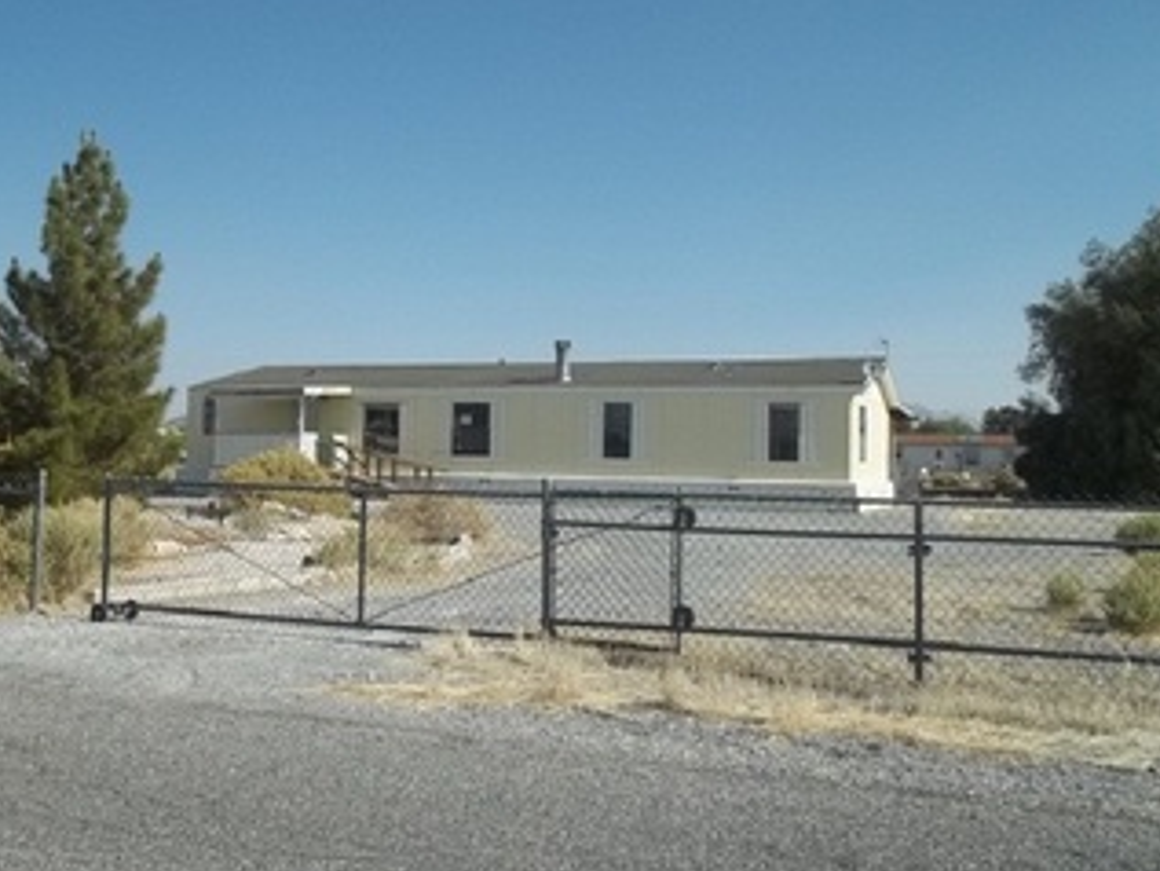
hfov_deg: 51.3
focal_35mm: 36
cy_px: 406
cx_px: 545
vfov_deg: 39.7
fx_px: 1207
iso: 64
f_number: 8
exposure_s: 1/200
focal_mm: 5.9
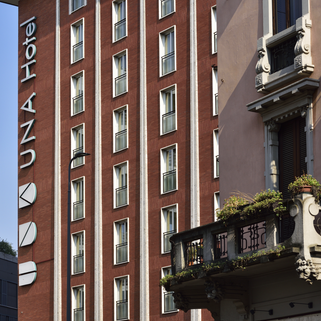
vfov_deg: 17.1
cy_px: 160
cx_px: 105
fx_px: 1070
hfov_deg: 17.0
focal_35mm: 102
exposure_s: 1/400
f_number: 11
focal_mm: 80
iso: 200
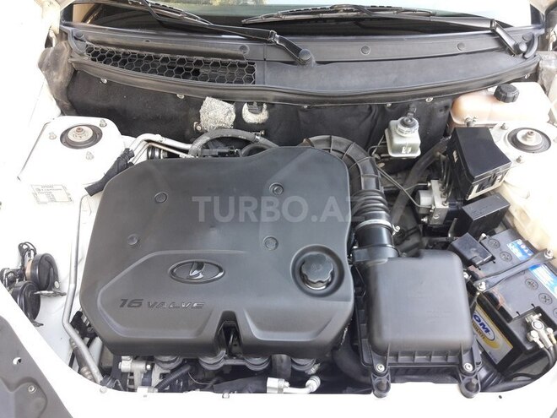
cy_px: 209
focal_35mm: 28
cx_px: 278
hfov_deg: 63.4
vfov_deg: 49.7
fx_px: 451
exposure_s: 1/33
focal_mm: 3.7
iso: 64
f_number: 1.9
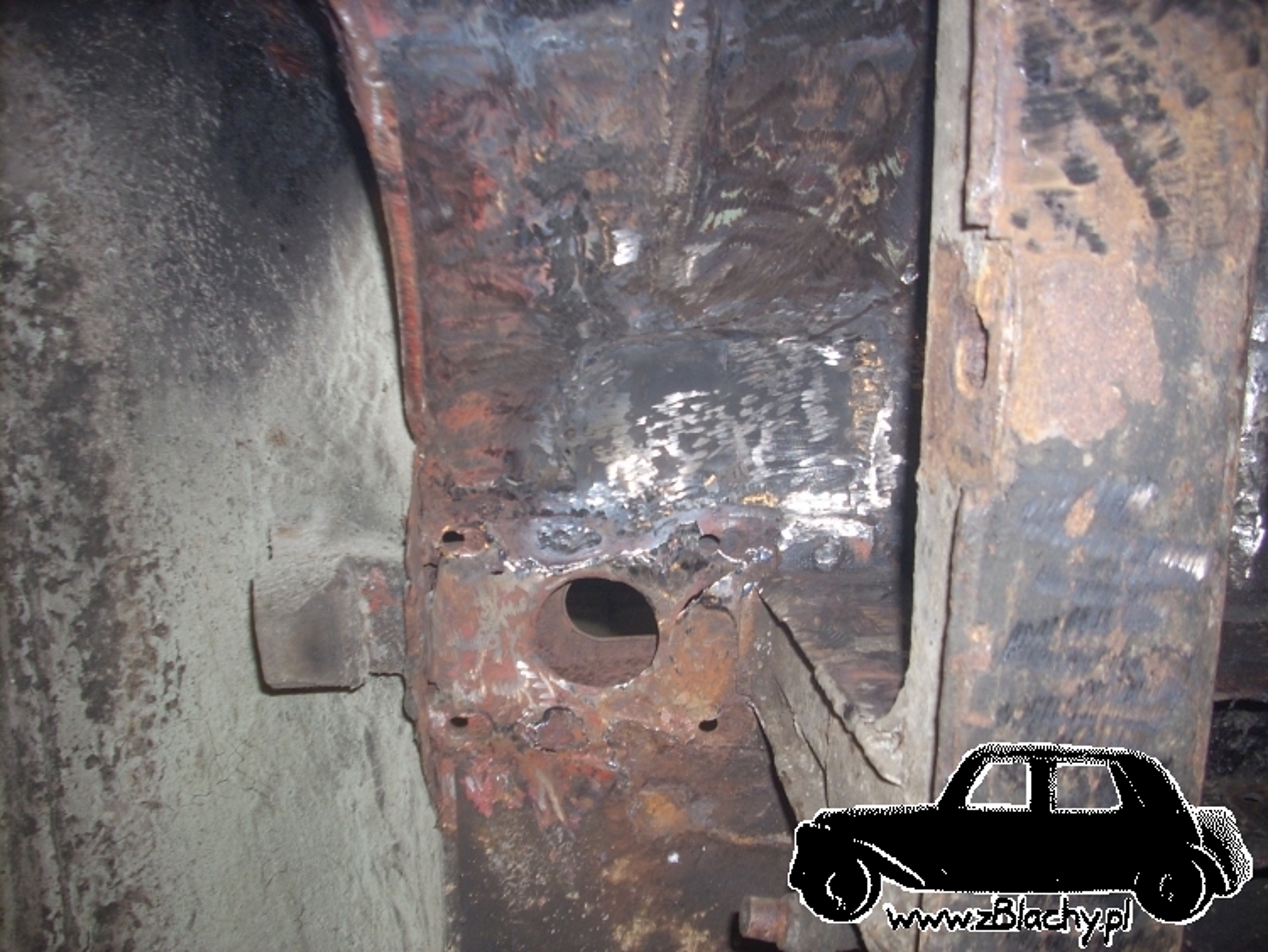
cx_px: 634
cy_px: 476
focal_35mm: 37
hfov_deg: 50.1
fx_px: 1356
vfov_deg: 38.7
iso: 64
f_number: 2.8
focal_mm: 6.2
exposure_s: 1/60
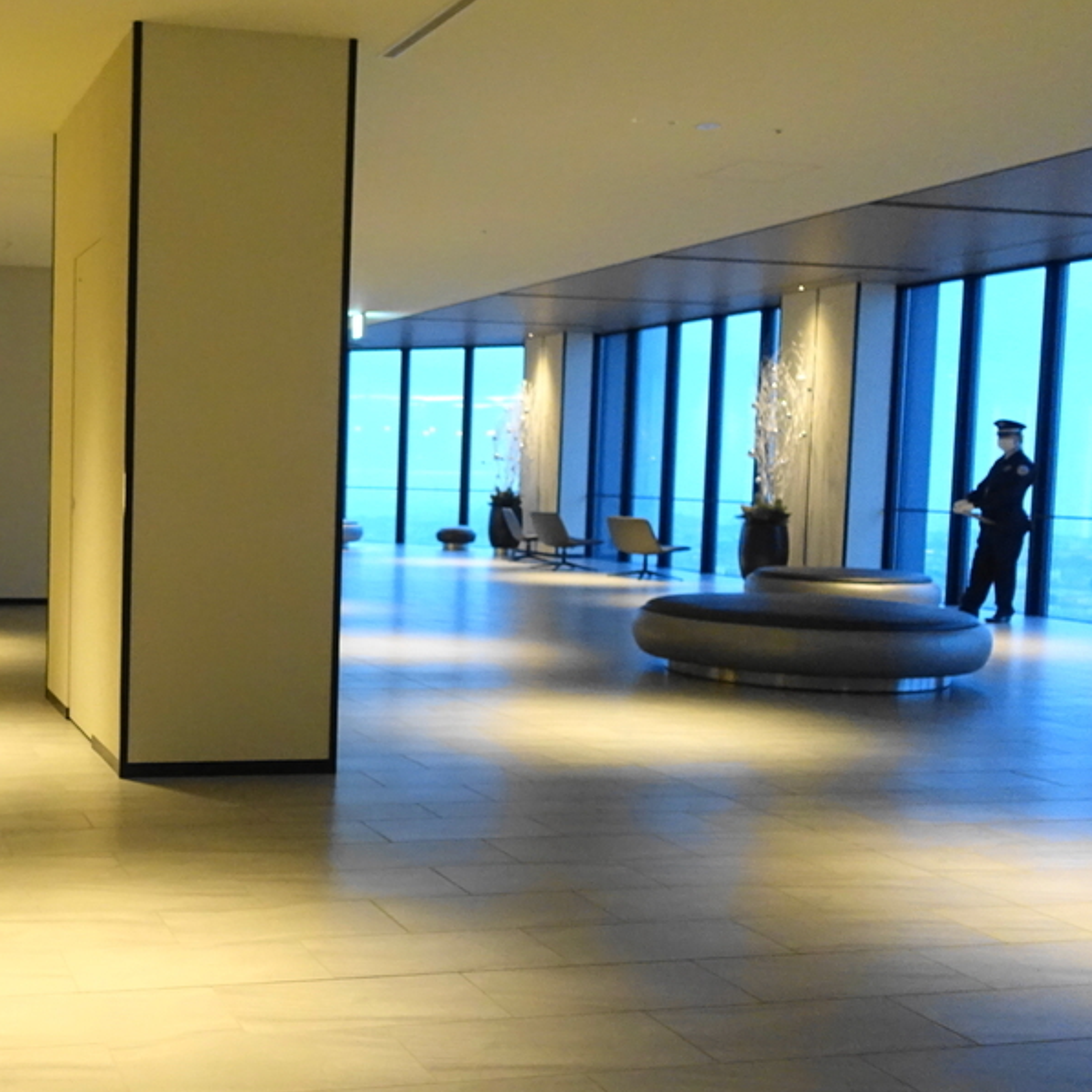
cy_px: 578
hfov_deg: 38.6
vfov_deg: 40.9
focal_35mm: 41
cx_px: 148
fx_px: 1463
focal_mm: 8.8
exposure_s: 1/250
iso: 2000
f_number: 1.8
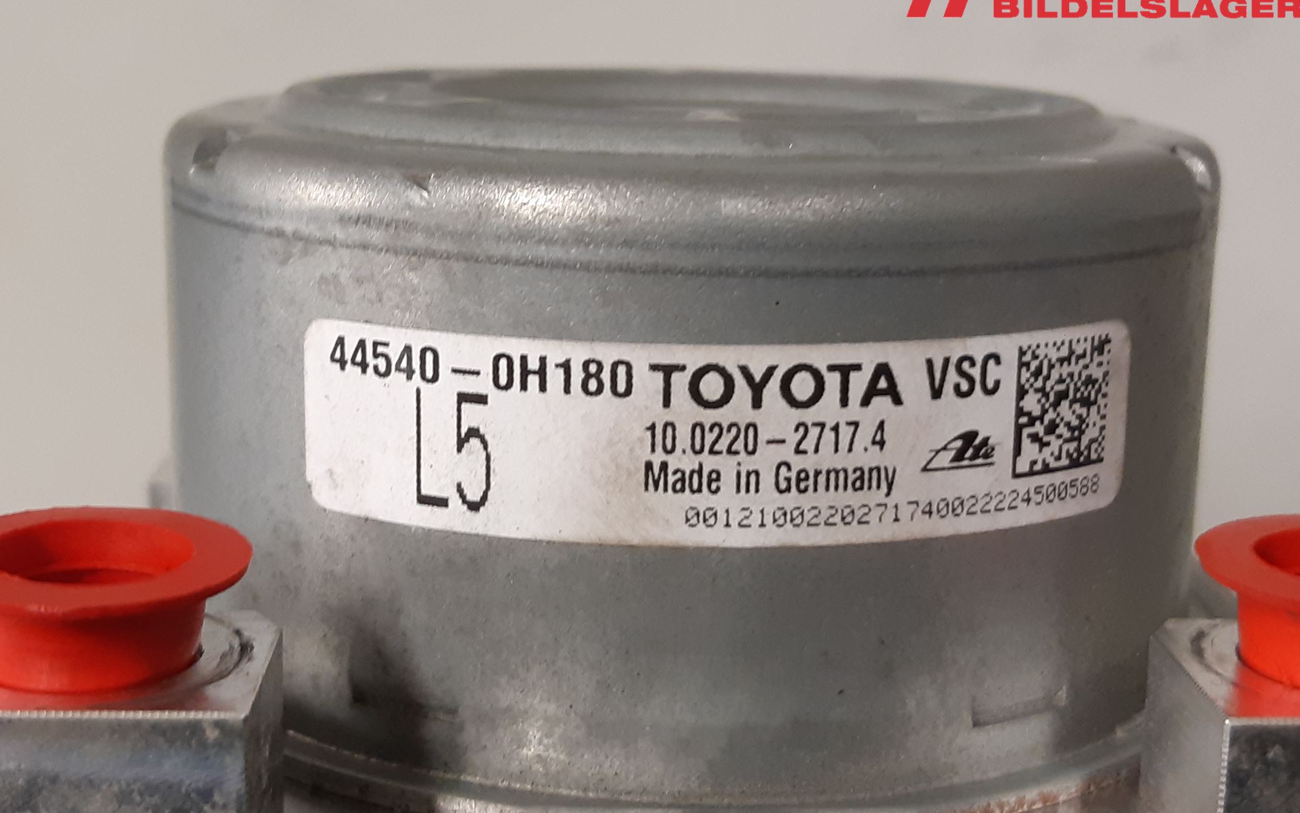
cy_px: 404
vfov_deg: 44.5
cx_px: 642
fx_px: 992
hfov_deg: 66.5
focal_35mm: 28
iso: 160
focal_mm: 3.93
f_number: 1.7
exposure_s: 1/50
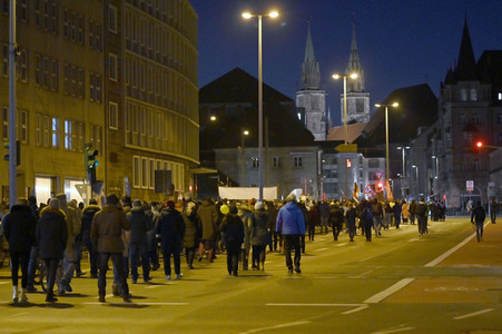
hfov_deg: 28.9
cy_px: 167
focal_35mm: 70
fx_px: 975
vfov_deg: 19.4
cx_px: 251
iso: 3200
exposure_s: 1/125
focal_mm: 70
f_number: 2.8
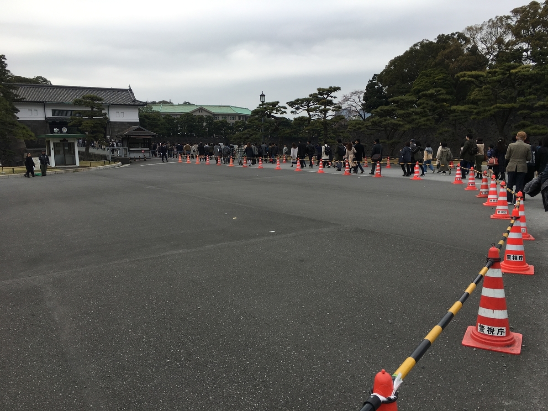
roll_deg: +1.5
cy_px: 206
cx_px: 274
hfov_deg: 61.7
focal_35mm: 29
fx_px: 459
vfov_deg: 48.2
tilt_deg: -2.8
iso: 25
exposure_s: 1/1374
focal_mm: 4.15
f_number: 2.2
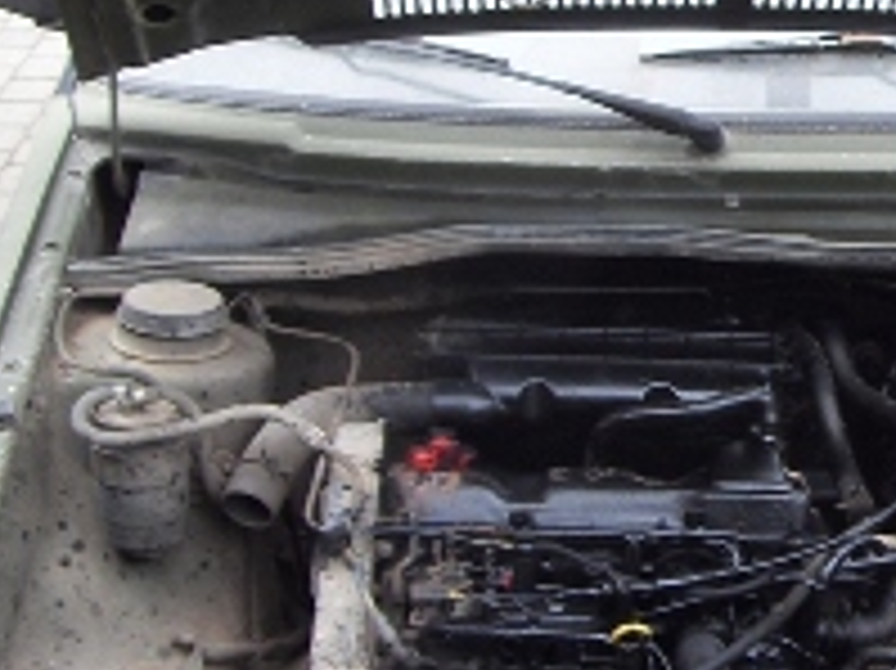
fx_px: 2483
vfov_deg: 15.4
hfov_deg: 20.2
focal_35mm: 96
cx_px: 716
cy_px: 218
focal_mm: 6.6
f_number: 3.5
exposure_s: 1/15
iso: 200
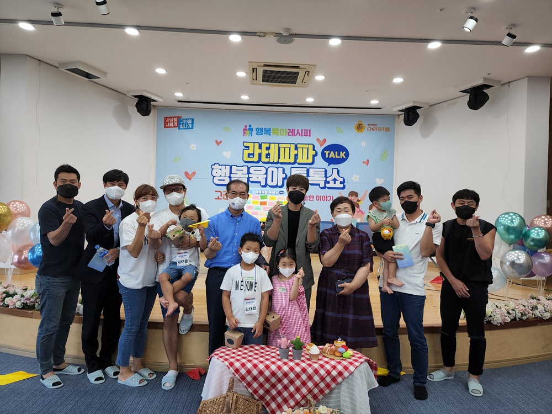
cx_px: 276
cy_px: 207
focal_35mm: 23
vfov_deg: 58.9
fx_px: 367
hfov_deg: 73.9
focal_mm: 6.4
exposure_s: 1/180
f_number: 1.8
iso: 160
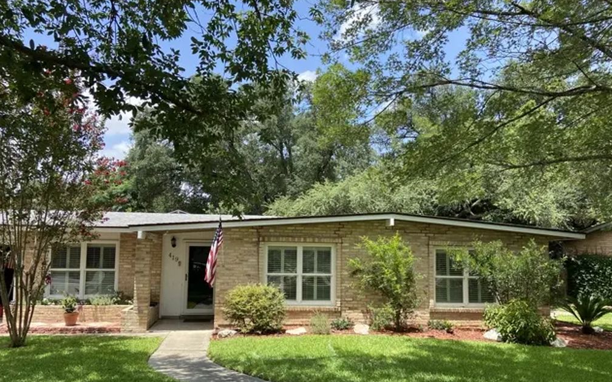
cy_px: 231
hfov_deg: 66.5
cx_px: 306
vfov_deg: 44.3
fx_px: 467
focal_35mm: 28
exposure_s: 1/884
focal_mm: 4.25
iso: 32
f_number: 1.8
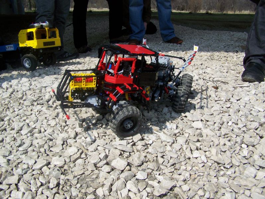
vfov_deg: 37.8
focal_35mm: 38
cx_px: 132
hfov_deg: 48.9
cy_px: 100
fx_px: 291
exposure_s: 1/1000
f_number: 4
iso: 80
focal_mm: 6.3
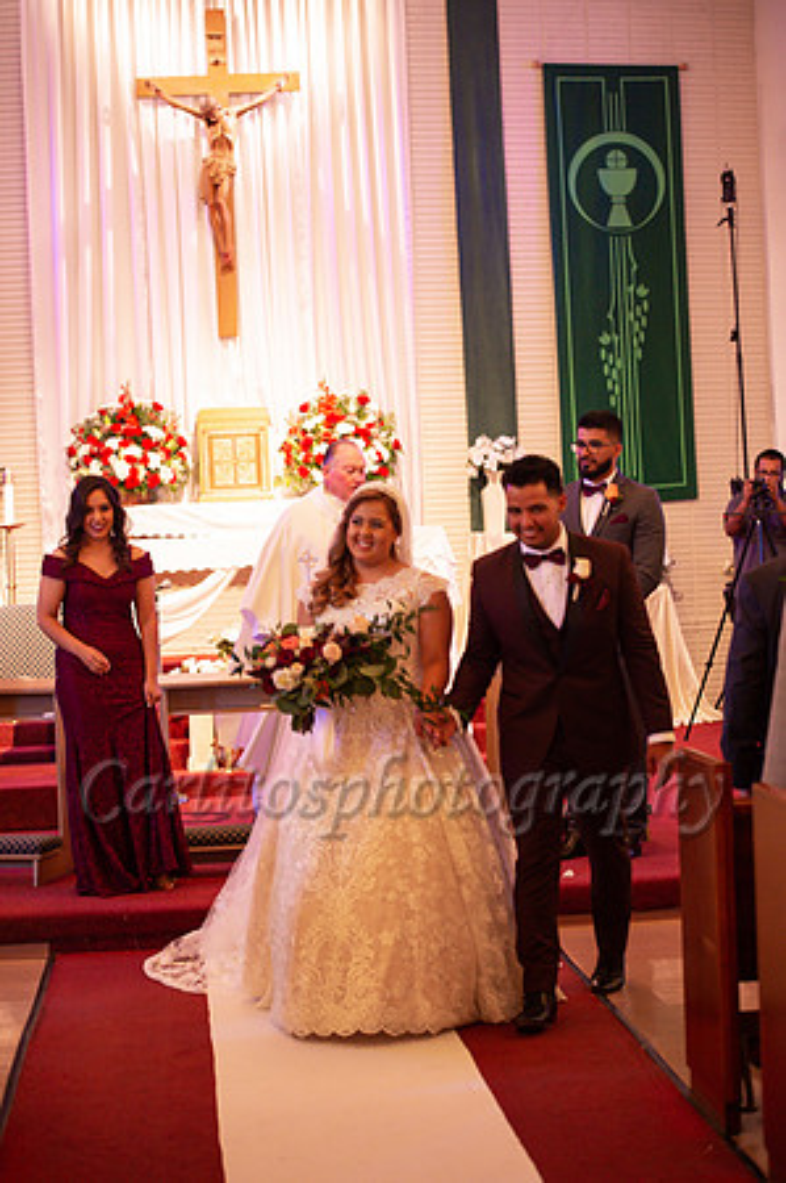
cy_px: 592
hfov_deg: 19.4
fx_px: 2298
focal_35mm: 70
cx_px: 393
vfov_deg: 28.9
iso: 1250
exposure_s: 1/60
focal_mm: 70
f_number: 3.5
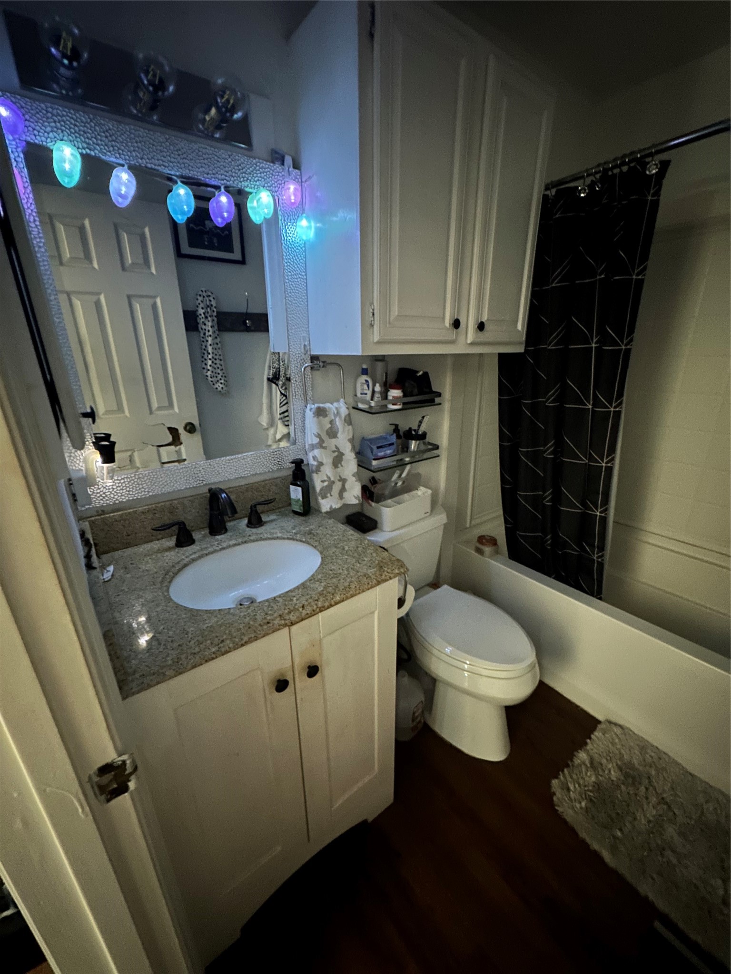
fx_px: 394
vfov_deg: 102.1
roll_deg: +1.6
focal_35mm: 14
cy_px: 487
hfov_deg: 85.7
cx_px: 366
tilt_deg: -20.6
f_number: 2.2
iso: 1000
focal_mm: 2.22
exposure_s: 1/8
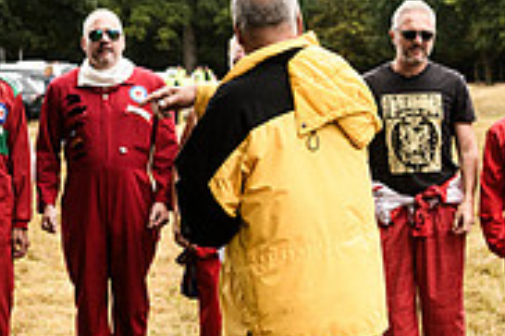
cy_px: 75
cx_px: 334
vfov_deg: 6.6
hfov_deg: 9.8
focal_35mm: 209
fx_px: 2929
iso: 400
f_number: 4.5
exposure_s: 1/2000
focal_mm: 55
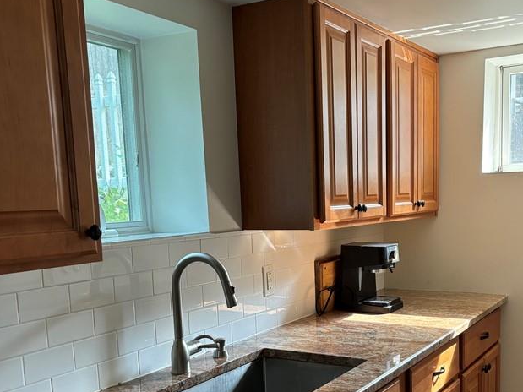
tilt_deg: -8.4
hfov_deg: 43.7
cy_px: 286
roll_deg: +1.4
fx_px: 650
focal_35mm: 43
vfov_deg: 33.0
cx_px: 308
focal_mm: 5.96
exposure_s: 1/83
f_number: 1.6
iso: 125
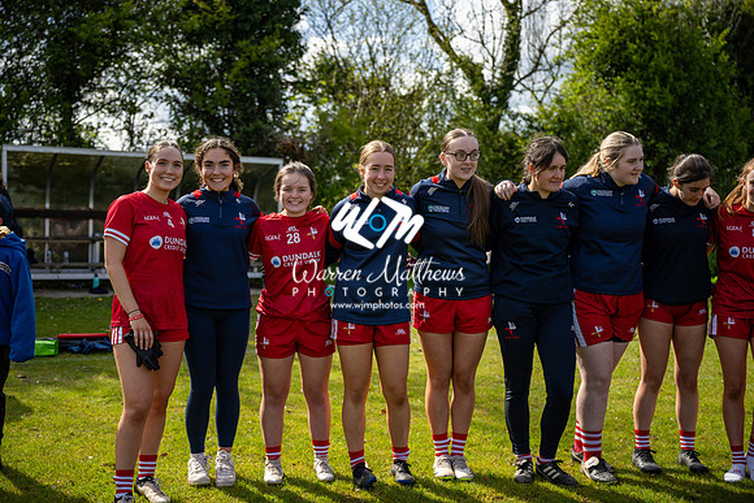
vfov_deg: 32.6
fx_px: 859
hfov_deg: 47.4
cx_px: 377
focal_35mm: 41
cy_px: 252
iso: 100
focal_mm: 41
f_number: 2.8
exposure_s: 1/1600
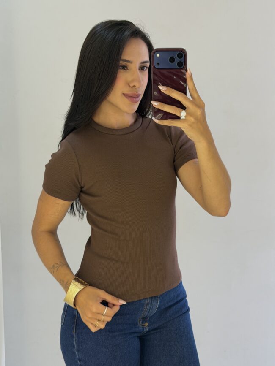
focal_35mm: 48
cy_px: 183
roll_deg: -0.7
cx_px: 138
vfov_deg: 39.7
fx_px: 509
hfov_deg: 30.3
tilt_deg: -11.3
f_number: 1.78
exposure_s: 1/60
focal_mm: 6.76
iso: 125
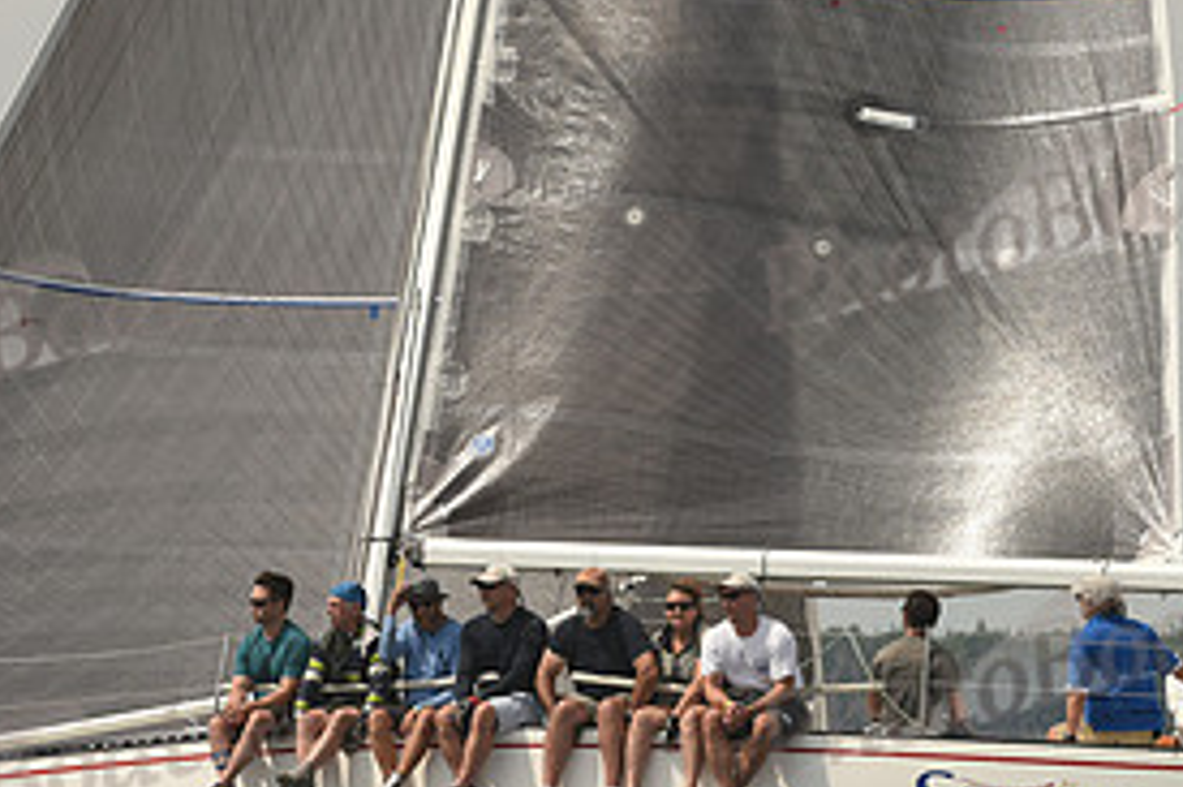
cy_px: 505
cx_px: 538
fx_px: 13859
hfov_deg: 4.9
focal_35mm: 422
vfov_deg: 3.3
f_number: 8
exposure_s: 1/800
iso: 250
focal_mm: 200
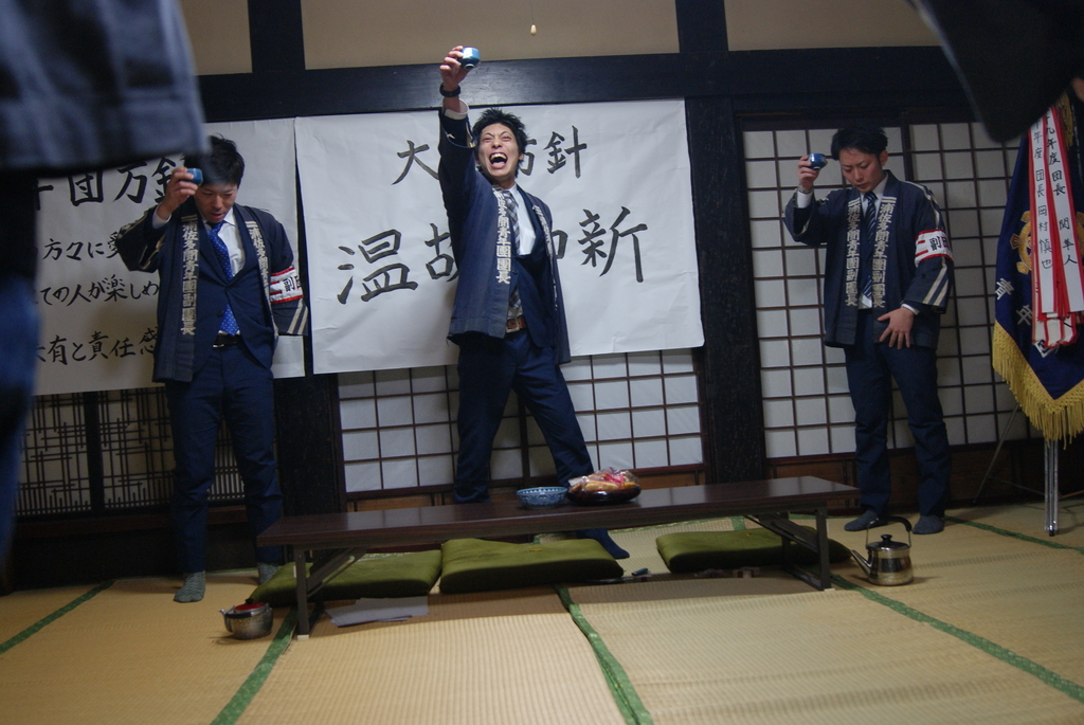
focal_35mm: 33
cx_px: 542
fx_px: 995
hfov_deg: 57.2
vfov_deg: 40.1
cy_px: 362
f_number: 4
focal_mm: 22
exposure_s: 1/30
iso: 400
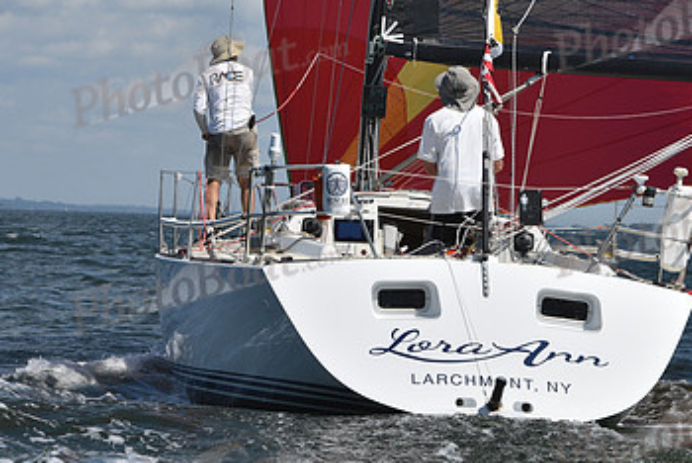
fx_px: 3694
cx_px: 453
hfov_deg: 10.7
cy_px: 151
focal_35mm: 192
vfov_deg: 7.2
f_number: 11
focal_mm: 116
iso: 320
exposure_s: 1/1250
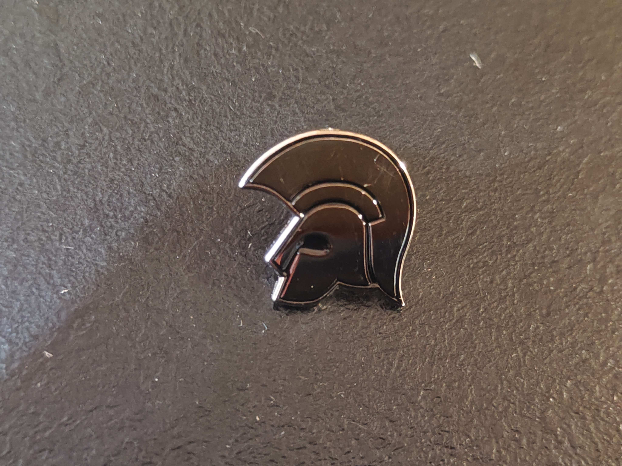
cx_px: 311
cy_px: 233
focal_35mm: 24
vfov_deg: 56.8
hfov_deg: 71.6
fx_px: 431
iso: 3068
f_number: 1.88
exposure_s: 1/14.3
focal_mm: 5.59
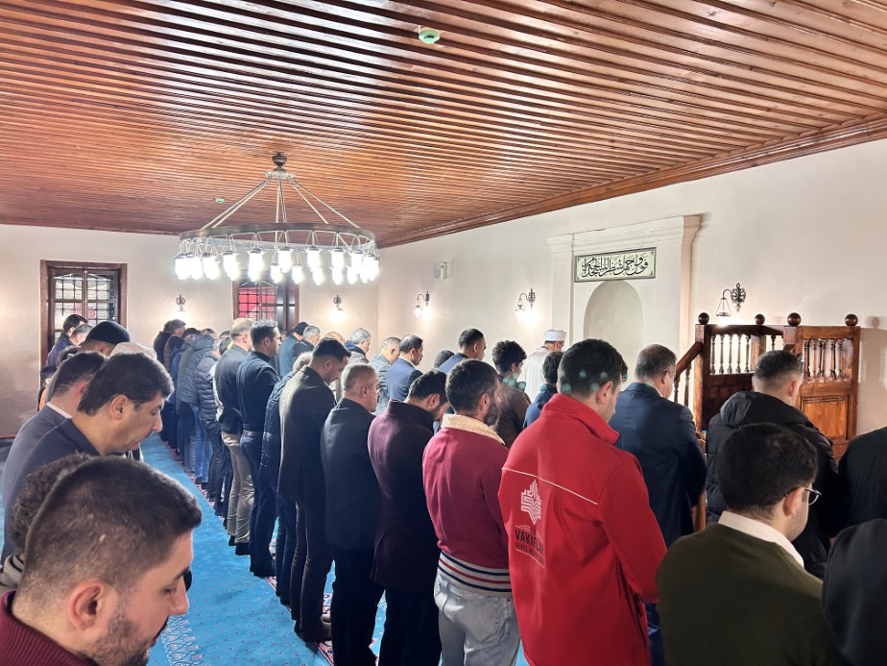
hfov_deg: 67.3
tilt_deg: -0.7
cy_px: 333
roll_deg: -0.2
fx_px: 666
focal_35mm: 26
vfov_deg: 53.1
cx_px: 444
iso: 200
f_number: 1.5
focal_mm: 5.7
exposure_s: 1/50
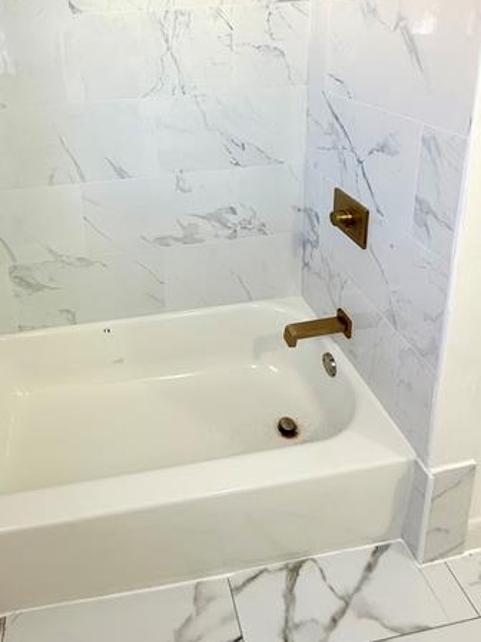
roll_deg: +4.0
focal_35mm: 24
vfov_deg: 65.6
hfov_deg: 55.3
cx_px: 149
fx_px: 445
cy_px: 135
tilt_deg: -14.8
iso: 125
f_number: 2.2
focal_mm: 2.22
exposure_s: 1/99
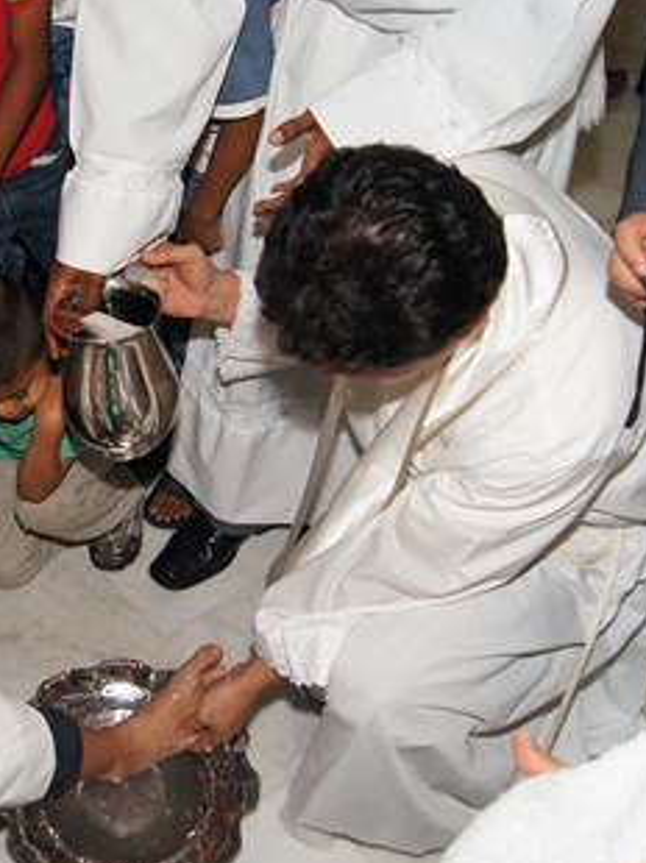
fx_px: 1146
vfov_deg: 41.3
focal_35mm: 46
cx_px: 92
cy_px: 411
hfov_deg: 30.4
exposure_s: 1/60
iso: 400
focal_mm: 18
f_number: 4.5
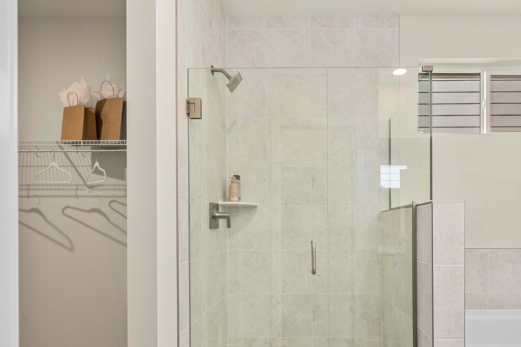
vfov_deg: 58.2
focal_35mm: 21
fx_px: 304
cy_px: 230
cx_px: 311
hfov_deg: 80.3
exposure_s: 1/30
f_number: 8
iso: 1000
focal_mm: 15
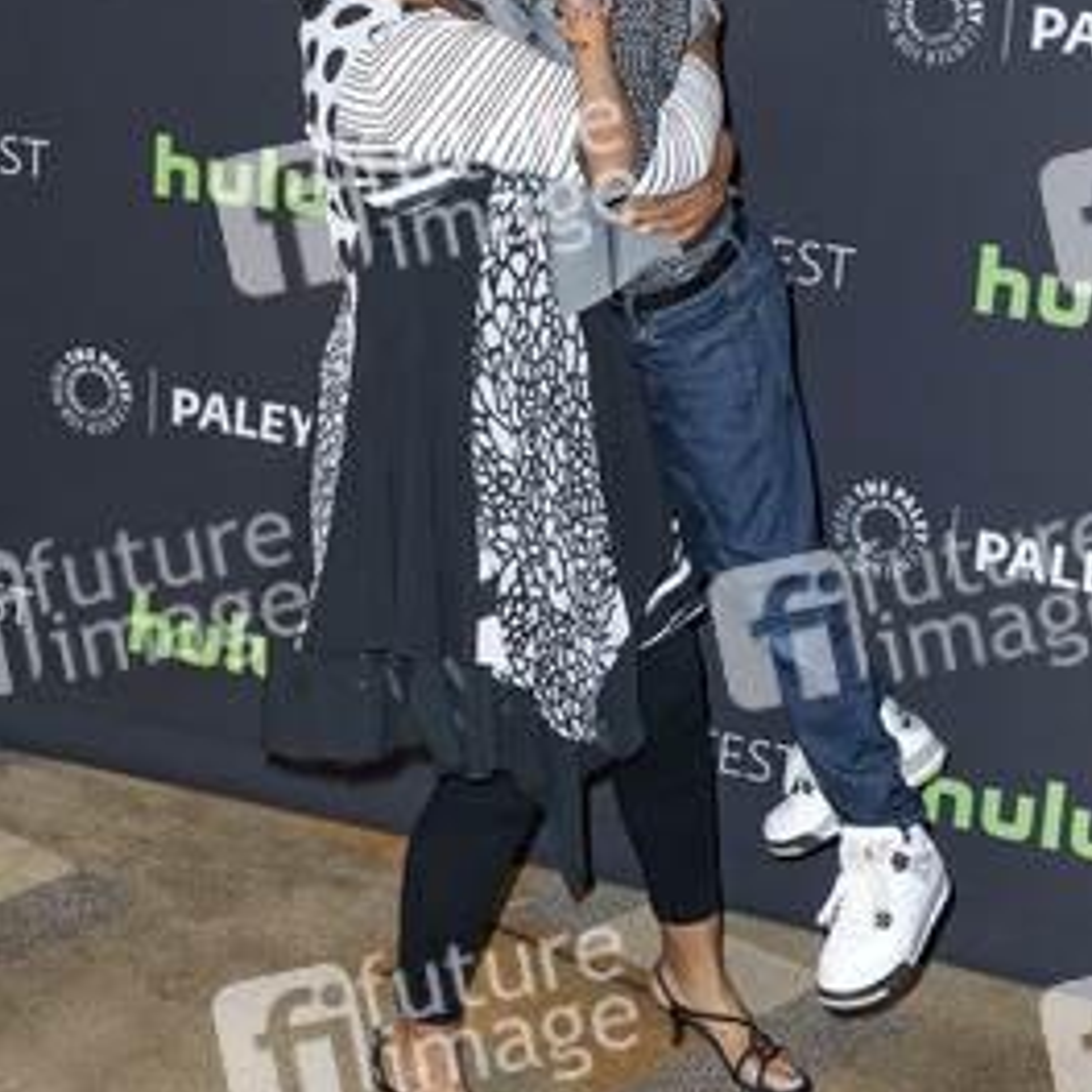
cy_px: 405
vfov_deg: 19.3
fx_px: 3212
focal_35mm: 90
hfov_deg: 19.3
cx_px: 548
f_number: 5.6
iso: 640
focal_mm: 70
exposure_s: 1/320
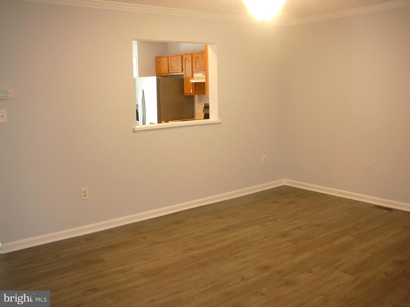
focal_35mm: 35
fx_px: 415
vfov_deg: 40.7
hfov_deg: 52.6
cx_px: 205
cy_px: 154
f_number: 2.8
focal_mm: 5.2
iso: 125
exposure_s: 1/8
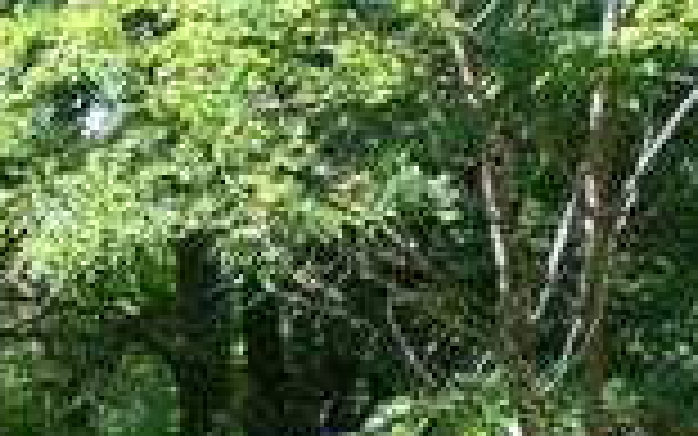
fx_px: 3159
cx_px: 32
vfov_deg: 7.8
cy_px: 499
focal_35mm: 166
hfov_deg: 12.5
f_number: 3.1
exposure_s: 1/200
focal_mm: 6.3
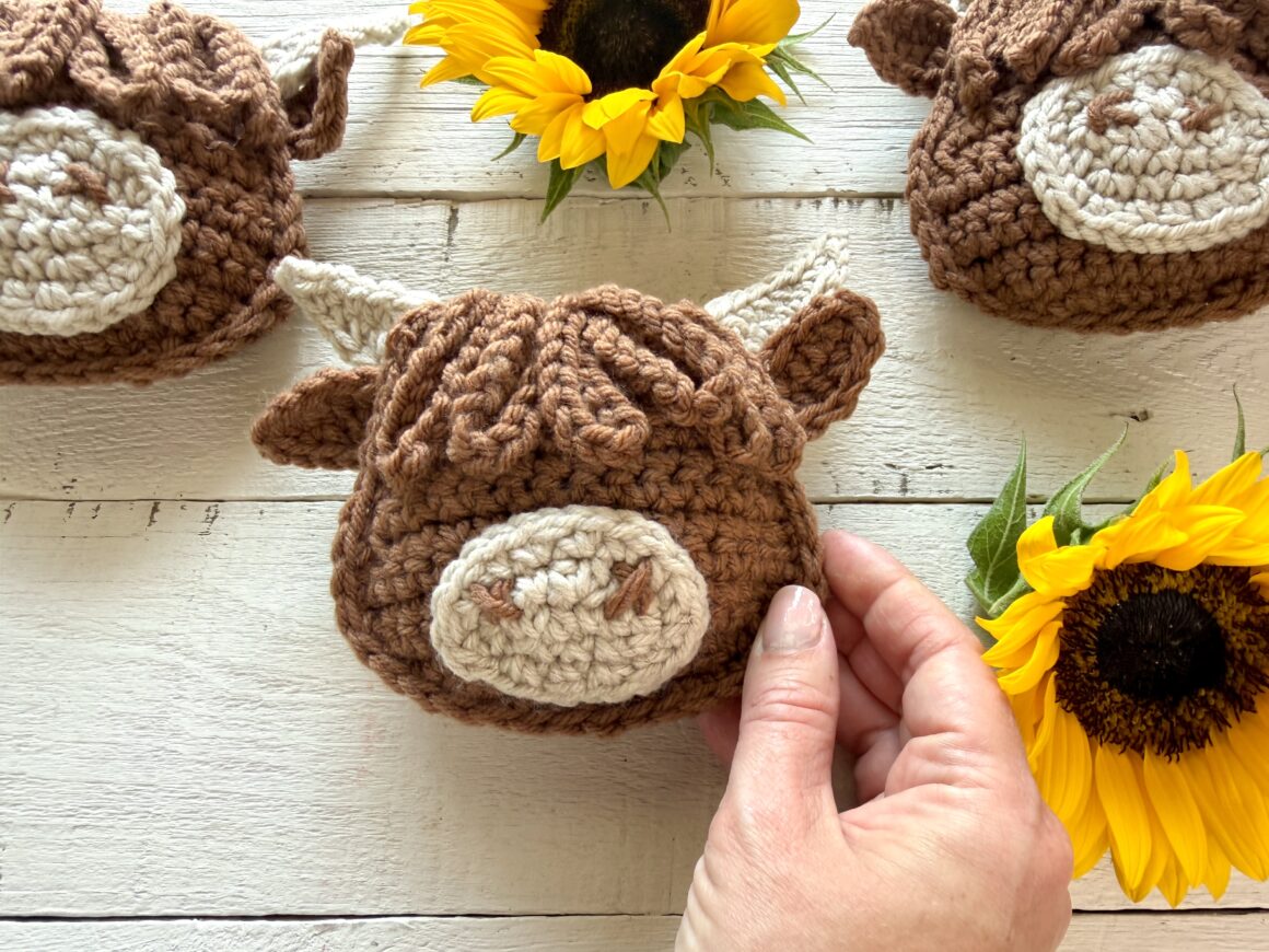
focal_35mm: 24
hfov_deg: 71.6
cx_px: 634
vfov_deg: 56.8
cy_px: 476
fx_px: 880
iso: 64
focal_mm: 2.22
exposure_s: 1/120
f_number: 2.2
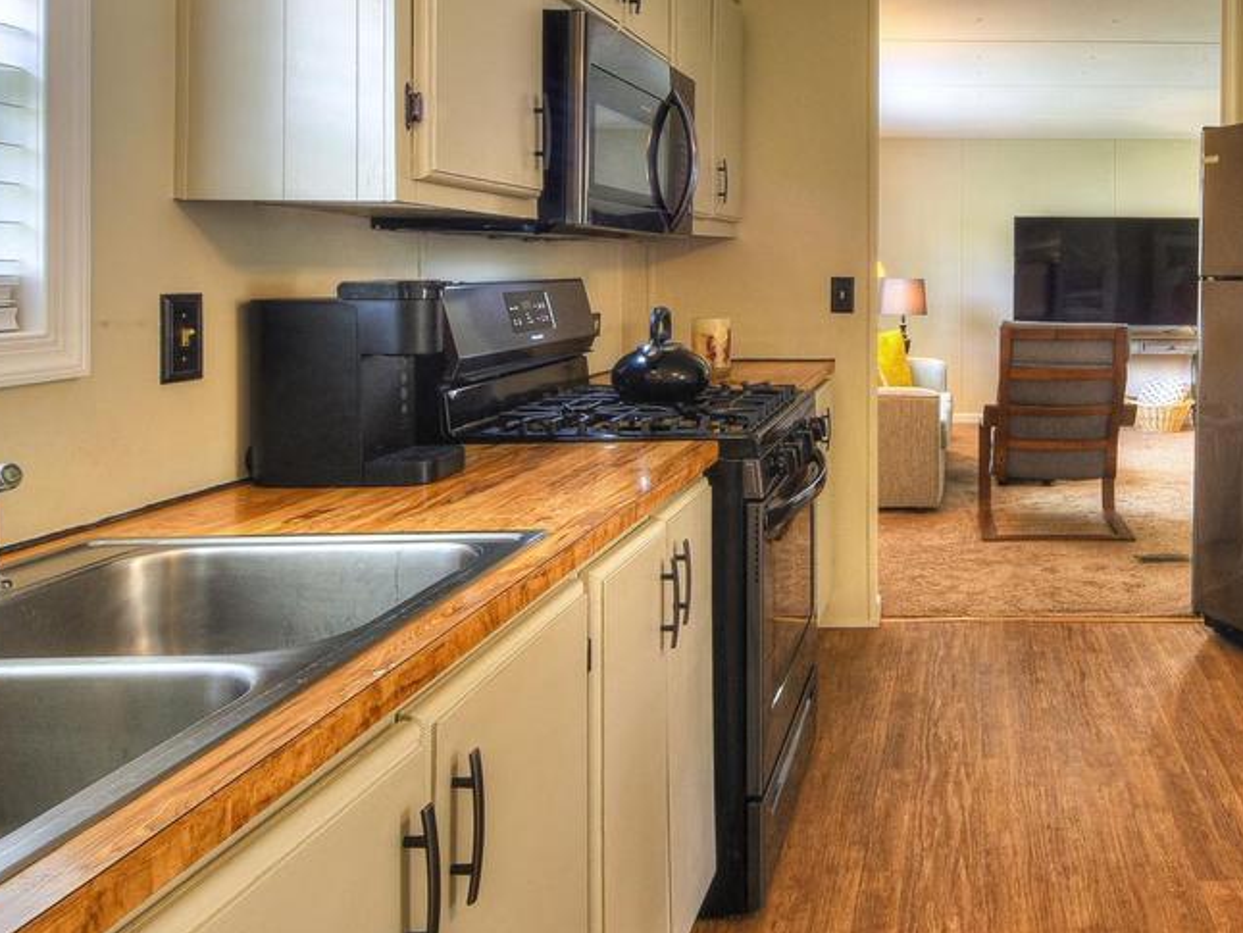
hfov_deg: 55.8
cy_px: 262
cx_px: 989
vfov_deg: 45.6
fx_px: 1078
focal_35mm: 30
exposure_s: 1
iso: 100
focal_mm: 14
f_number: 22
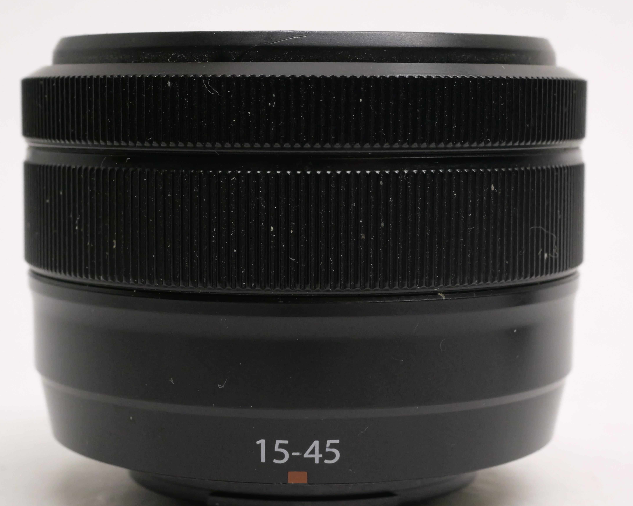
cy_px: 298
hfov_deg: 24.4
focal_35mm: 78
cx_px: 297
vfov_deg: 19.6
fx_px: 1461
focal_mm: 30
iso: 2500
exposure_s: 1/80
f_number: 8
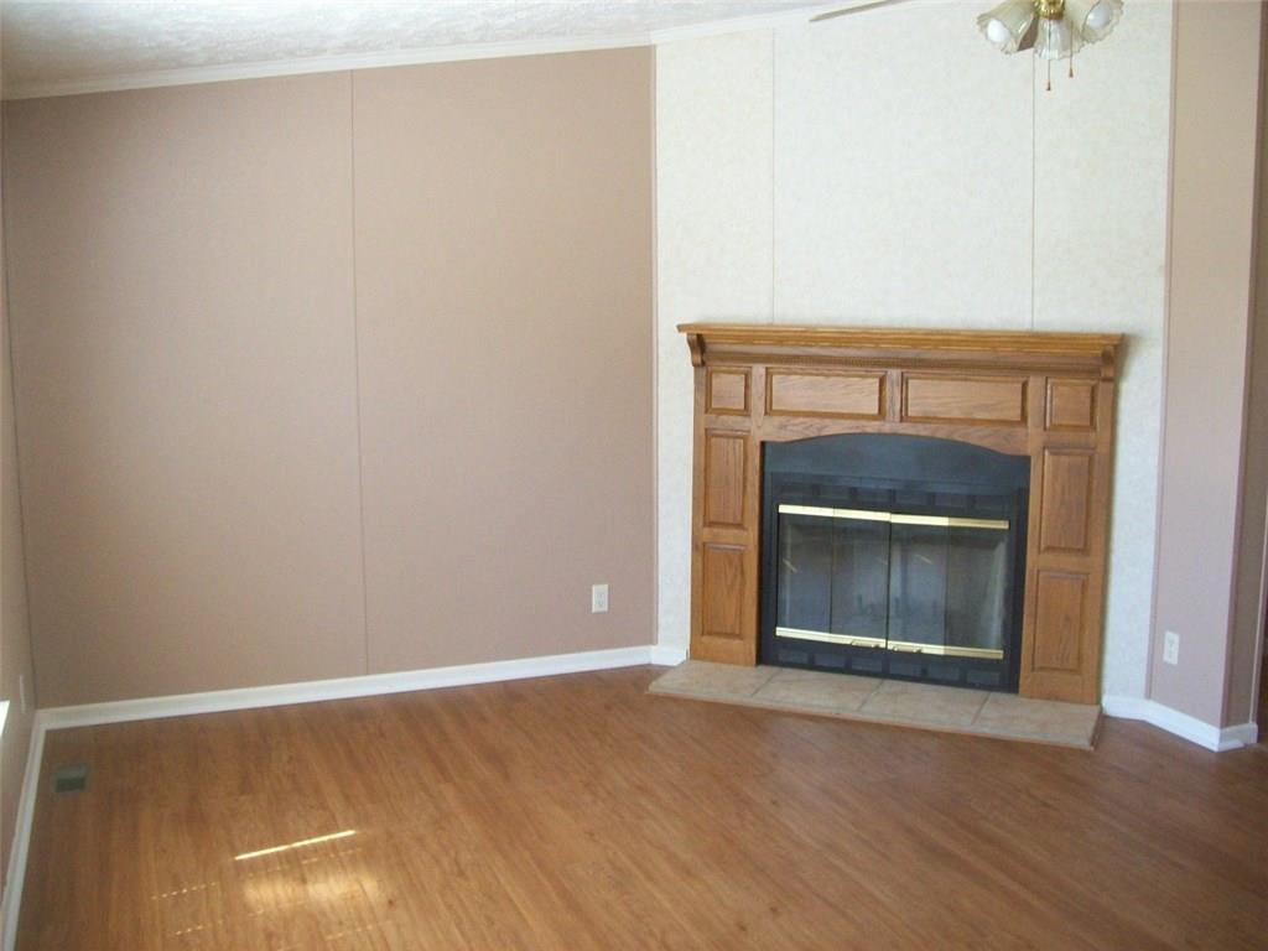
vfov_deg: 39.7
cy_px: 476
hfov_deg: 51.4
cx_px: 634
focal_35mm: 36
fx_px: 1319
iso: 200
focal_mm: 6
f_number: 2.7
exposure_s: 1/64.3
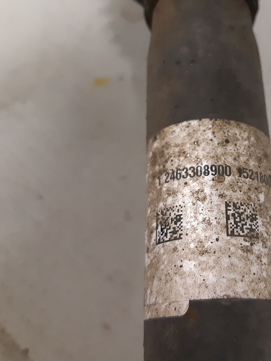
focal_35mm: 35
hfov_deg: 39.3
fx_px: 365
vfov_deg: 52.6
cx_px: 213
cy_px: 181
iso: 320
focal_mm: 3.93
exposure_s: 1/50
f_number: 1.7
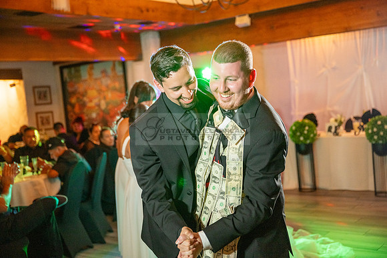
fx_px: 495
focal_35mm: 46
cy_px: 129
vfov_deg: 29.3
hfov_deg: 42.7
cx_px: 194
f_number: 2.8
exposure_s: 1/160
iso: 1600
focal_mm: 46
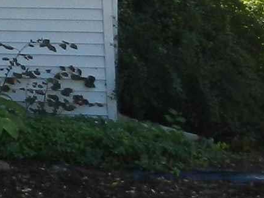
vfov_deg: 8.5
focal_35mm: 163
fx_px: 1243
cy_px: -239
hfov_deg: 10.8
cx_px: -315
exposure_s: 1/400
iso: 160
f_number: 3.4
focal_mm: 4
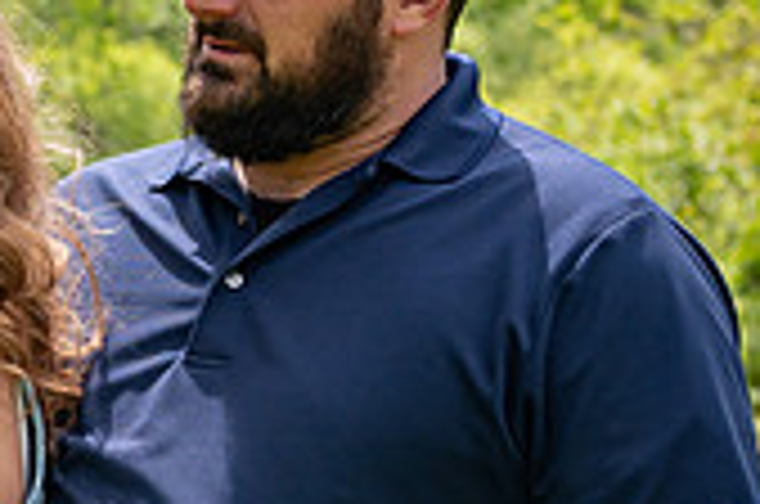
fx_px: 4467
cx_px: -412
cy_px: 376
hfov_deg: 9.4
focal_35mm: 212
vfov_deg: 6.4
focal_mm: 55
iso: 400
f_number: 5
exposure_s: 1/1600
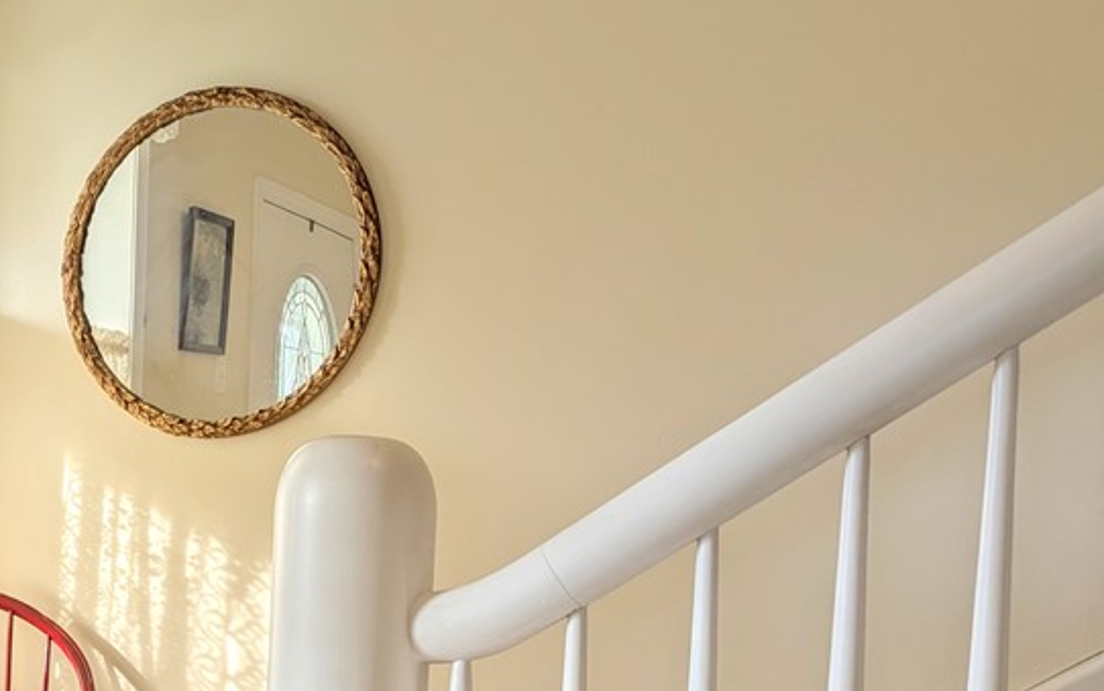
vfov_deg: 25.4
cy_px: 550
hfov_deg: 37.7
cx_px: 117
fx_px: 1505
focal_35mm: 50
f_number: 1.89
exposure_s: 1/199
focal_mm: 5.43
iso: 39
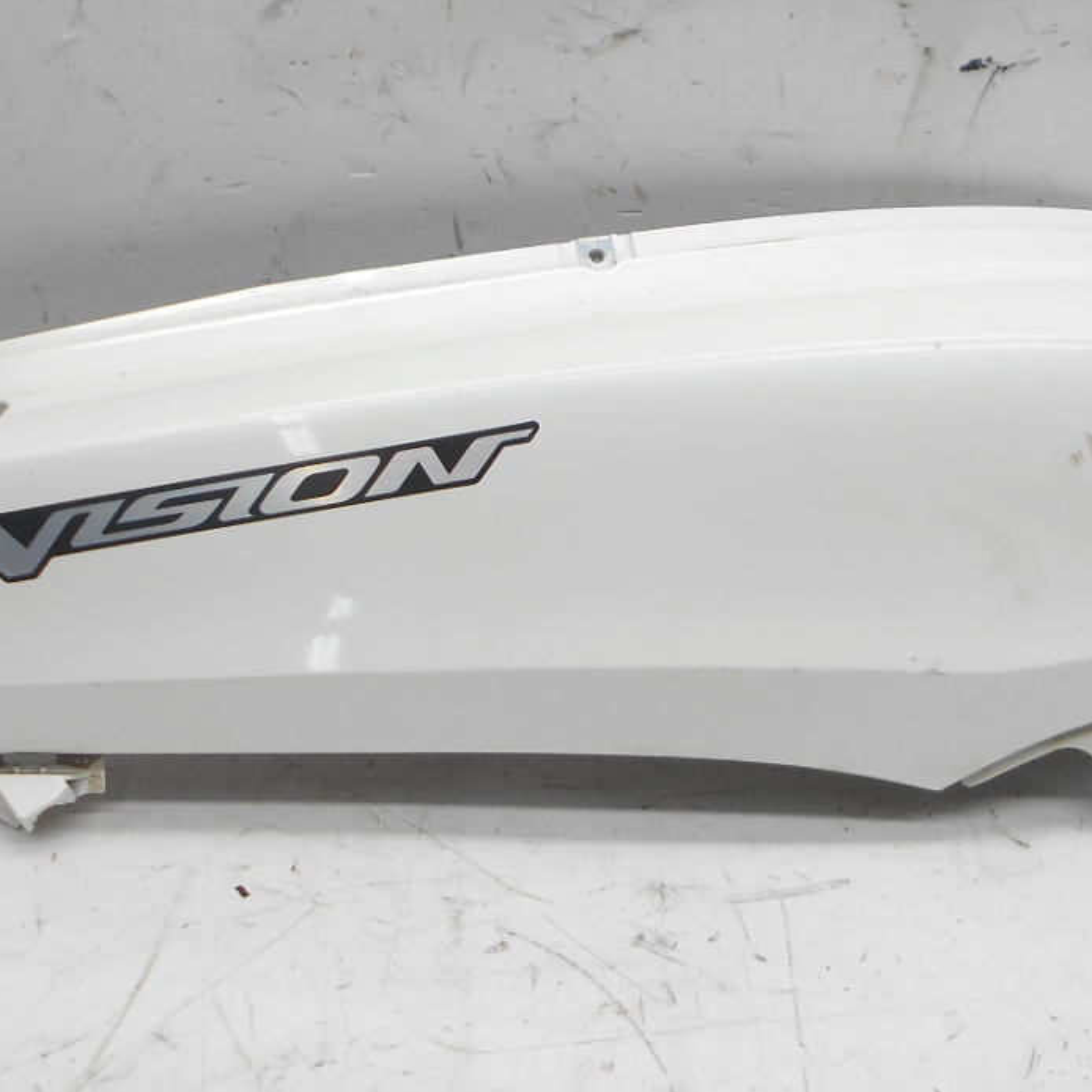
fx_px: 1892
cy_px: 500
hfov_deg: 32.2
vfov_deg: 32.2
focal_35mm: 53
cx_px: 592
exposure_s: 1/60
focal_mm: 4.6
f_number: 3.2
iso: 80
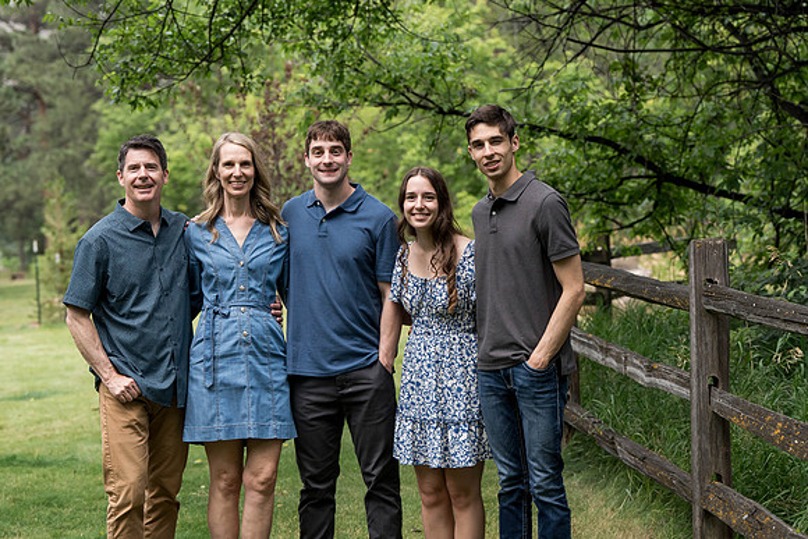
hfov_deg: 22.9
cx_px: 404
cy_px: 270
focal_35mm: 89
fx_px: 1998
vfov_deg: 15.4
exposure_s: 1/160
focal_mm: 89
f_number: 4.5
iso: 2500
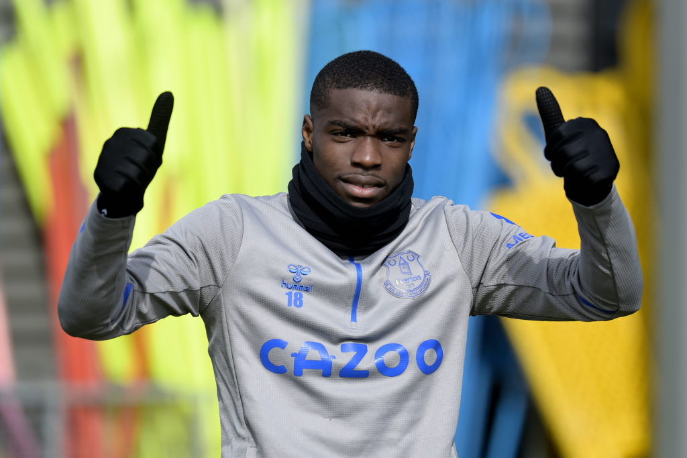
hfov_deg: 5.2
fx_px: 7634
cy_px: 229
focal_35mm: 400
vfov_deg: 3.4
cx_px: 344
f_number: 2.8
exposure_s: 1/1600
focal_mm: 400
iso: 200
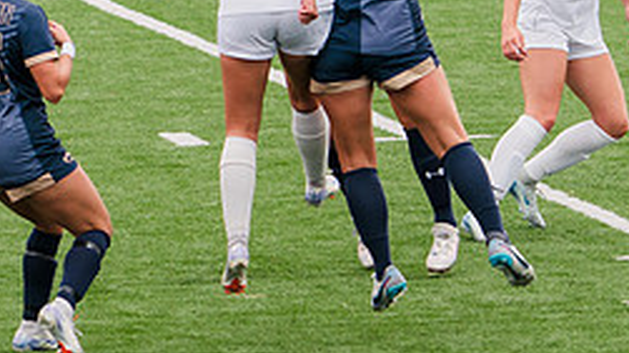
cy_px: 61
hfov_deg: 2.5
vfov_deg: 1.4
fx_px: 14389
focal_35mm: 863
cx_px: 224
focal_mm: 261
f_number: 5.6
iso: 640
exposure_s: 1/1600
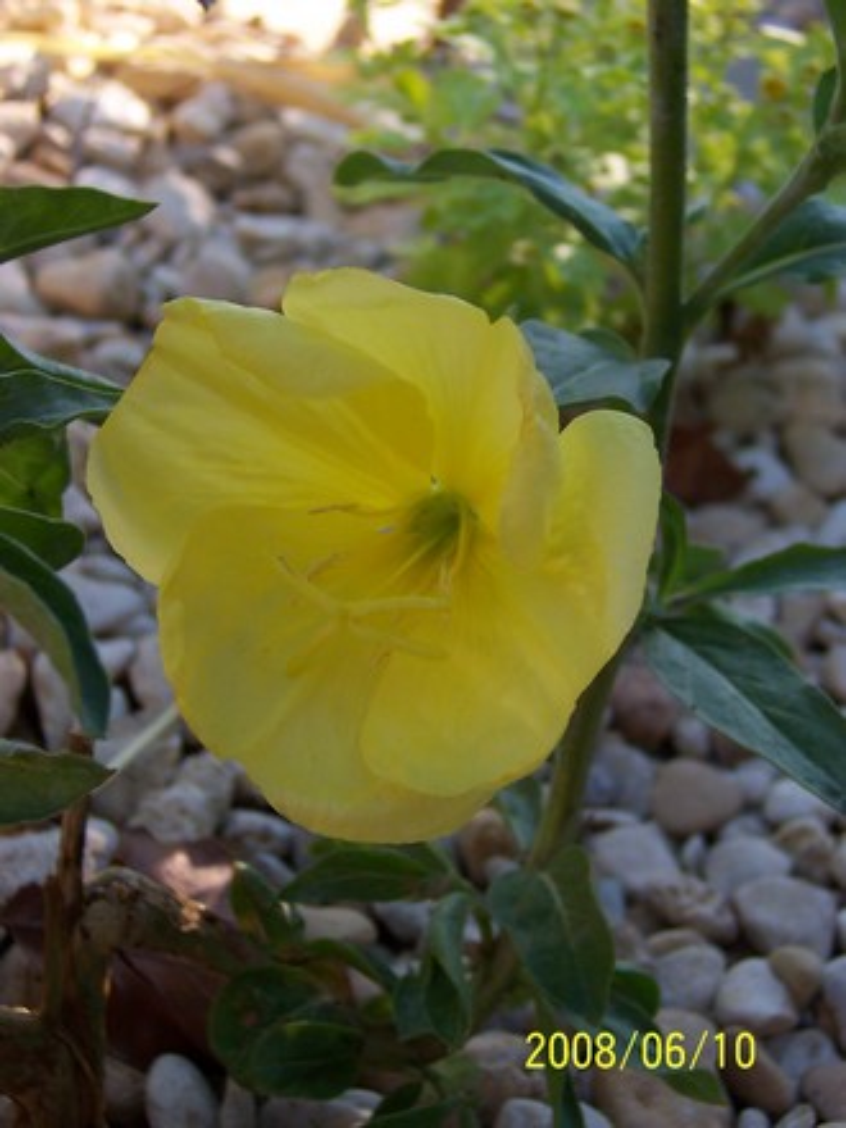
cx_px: 423
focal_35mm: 83
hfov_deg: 17.8
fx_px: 2705
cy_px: 564
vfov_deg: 23.6
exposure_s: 1/125
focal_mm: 12.8
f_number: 4
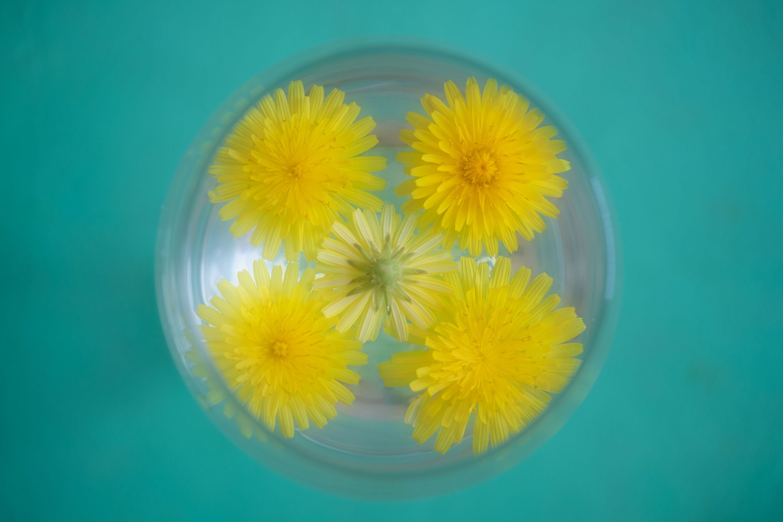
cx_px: 392
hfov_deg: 17.1
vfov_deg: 11.4
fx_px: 2610
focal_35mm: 120
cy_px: 261
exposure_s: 1/100
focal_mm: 80
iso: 200
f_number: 2.8
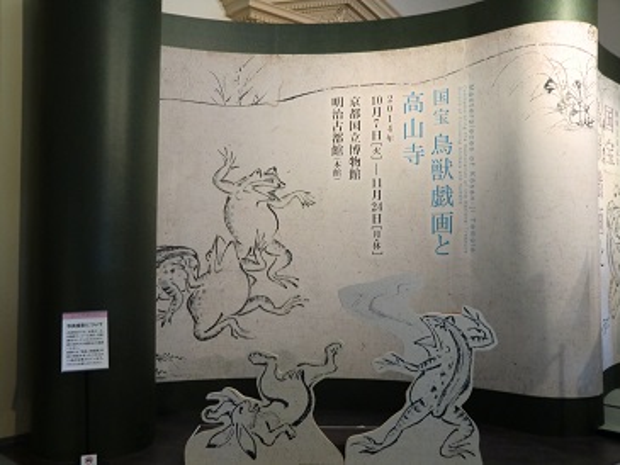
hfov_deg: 53.9
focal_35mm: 34
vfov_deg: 41.8
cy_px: 232
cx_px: 310
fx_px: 609
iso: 400
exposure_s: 1/15
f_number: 3.6
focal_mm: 6.1
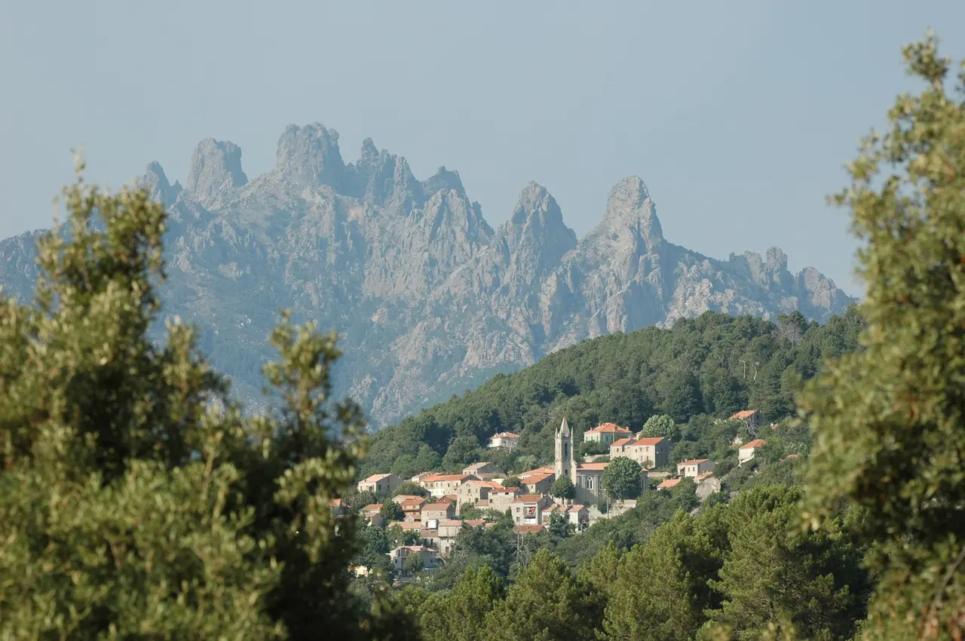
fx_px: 4819
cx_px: 482
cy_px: 320
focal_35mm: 180
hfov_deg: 11.4
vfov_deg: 7.6
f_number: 5.6
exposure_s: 1/500
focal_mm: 120
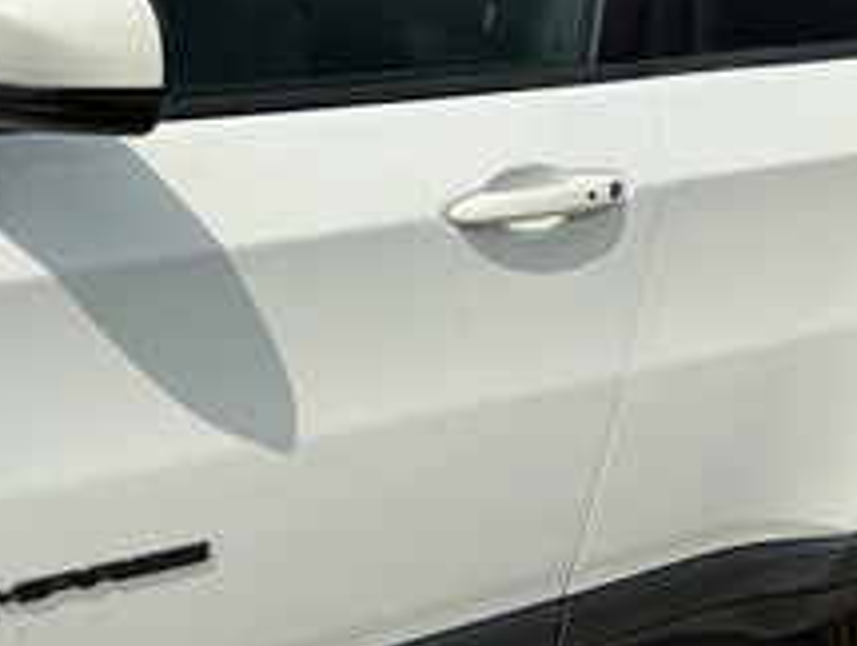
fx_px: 1290
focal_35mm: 52
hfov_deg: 36.0
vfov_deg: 27.9
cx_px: 223
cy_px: 427
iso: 25
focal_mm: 3
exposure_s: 1/4405
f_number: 1.8
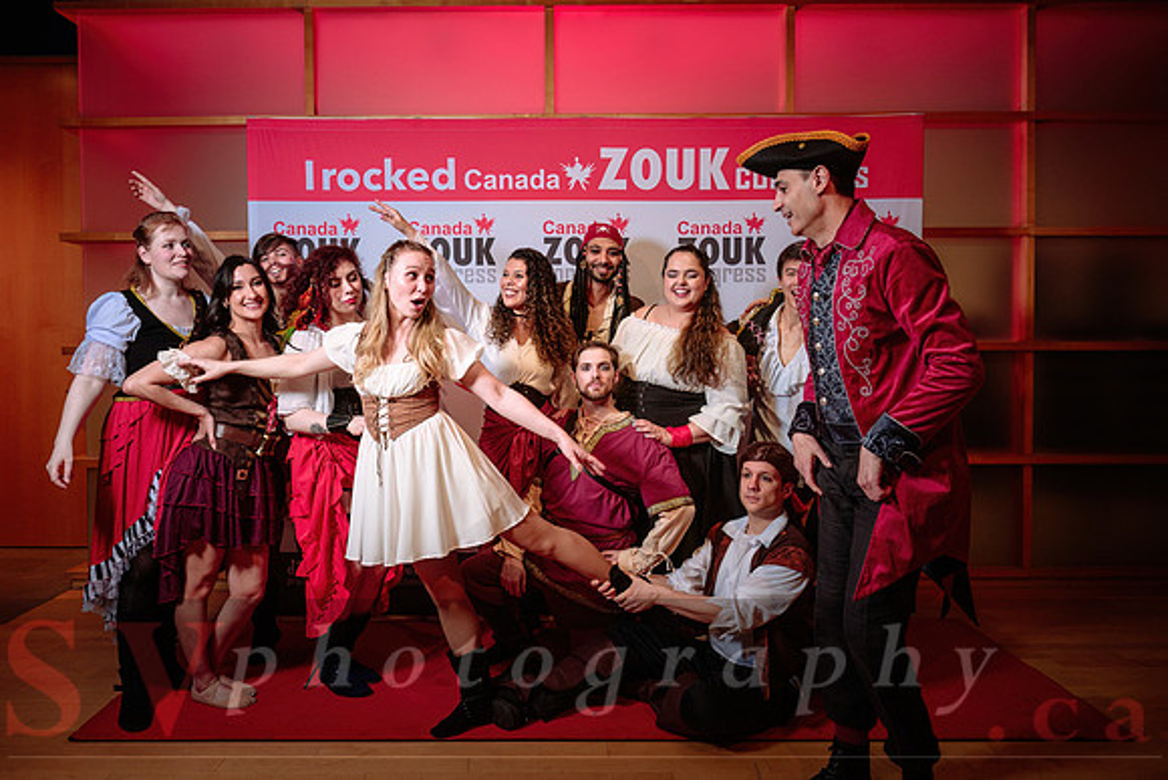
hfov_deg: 66.2
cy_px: 364
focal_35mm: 28
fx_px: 895
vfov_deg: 47.0
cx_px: 544
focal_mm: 25.5
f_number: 4.5
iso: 320
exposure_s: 1/125
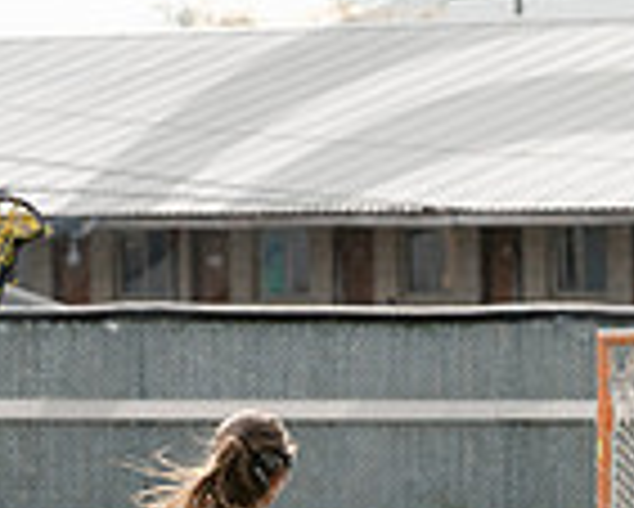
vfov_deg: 2.4
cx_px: 638
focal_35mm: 637
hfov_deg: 3.0
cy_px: 762
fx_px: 11961
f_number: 5.6
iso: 400
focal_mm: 165
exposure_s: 1/2000
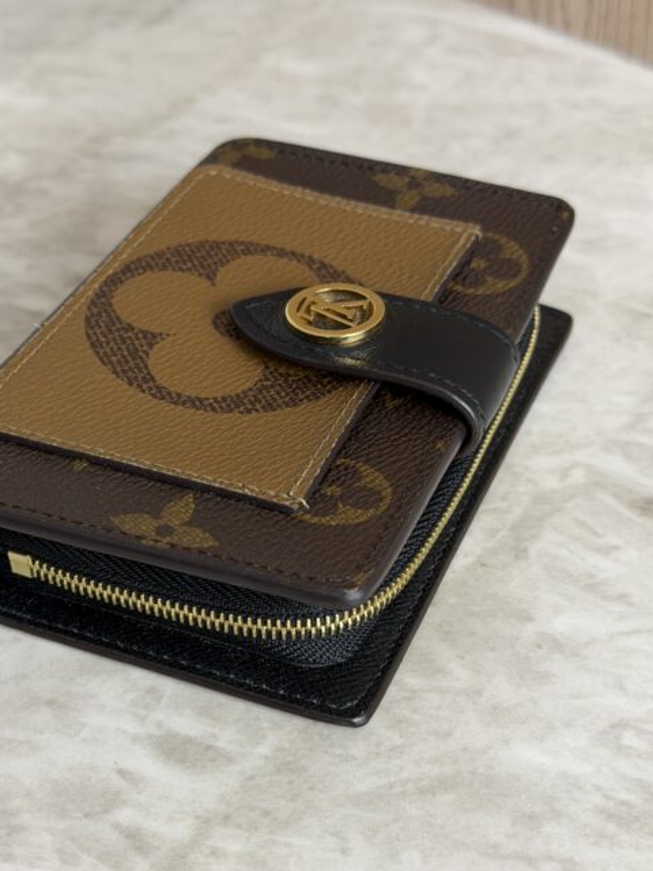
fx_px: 1509
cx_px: 250
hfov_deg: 24.4
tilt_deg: -37.3
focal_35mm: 60
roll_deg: +1.8
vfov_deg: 32.2
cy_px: 475
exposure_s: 1/120
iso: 100
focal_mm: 6.76
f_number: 1.78
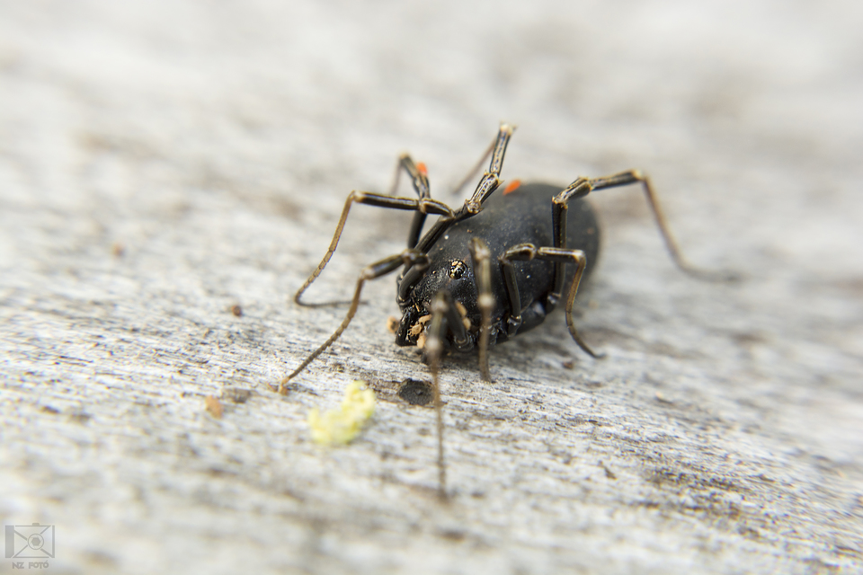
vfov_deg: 23.8
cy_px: 288
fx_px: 1366
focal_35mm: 57
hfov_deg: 35.1
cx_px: 432
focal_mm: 38
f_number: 8
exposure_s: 1/13
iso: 400
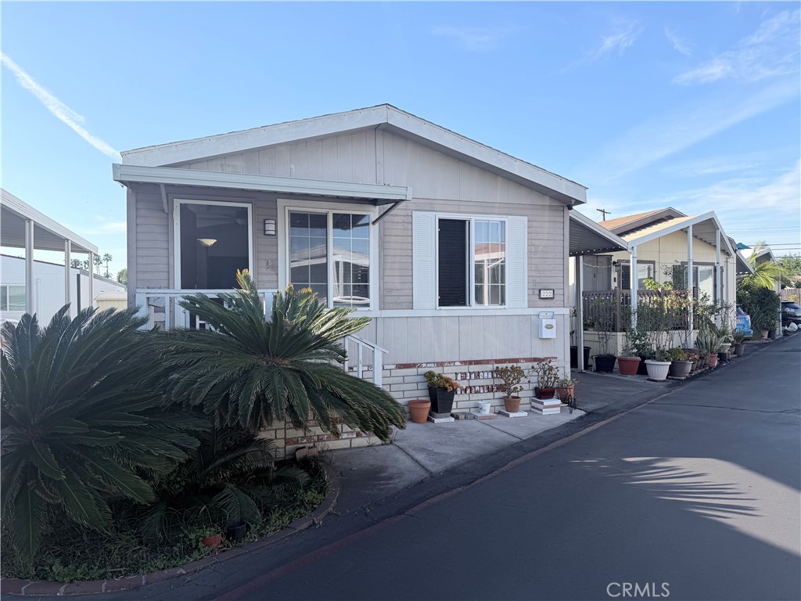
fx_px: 555
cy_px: 300
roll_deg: +1.3
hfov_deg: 71.6
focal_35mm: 24
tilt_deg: -0.5
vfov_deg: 56.8
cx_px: 400
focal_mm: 6.76
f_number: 1.78
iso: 80
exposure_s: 1/2299
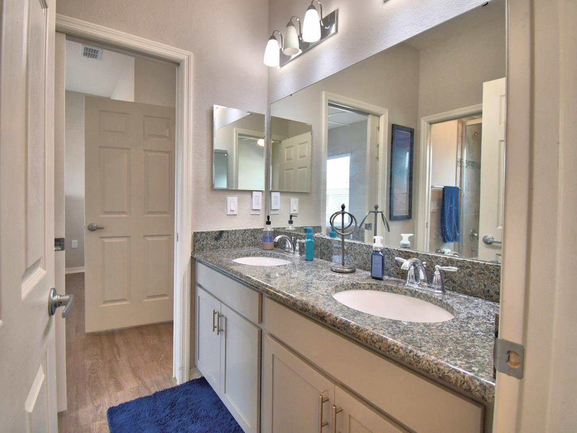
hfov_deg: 91.0
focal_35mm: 17
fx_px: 283
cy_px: 208
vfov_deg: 74.7
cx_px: 277
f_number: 4.5
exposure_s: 1/100
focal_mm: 10
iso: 400
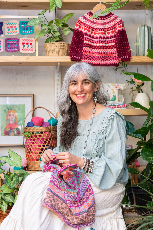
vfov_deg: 29.2
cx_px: 76
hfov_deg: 19.7
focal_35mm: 69
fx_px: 440
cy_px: 115
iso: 800
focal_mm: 46
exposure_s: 1/125
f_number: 2.8
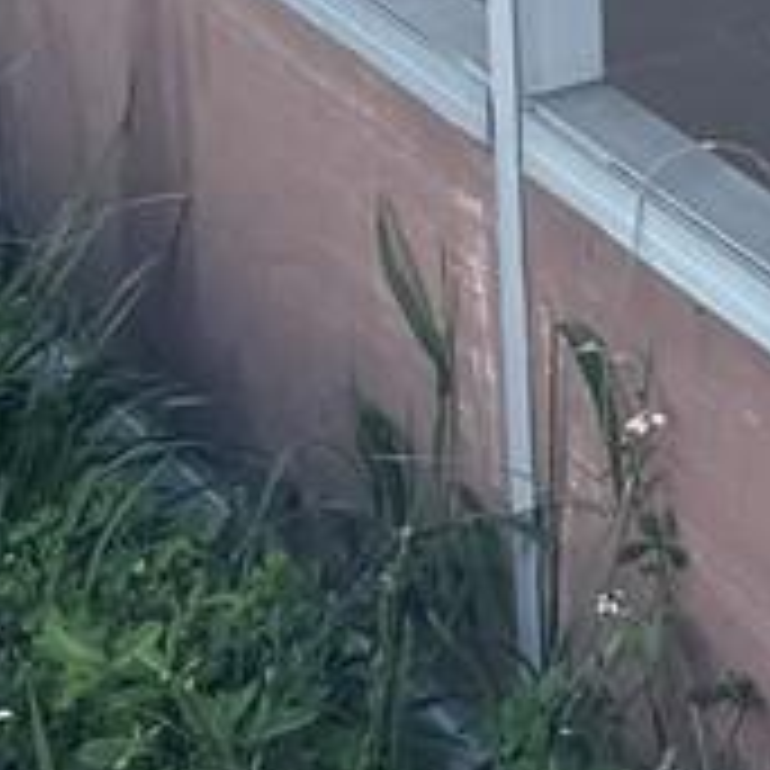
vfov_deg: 8.0
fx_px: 4983
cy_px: -1211
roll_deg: +1.0
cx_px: 2157
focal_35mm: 198
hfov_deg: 7.9
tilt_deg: -5.0
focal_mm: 6.76
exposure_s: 1/1059
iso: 80
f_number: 1.78
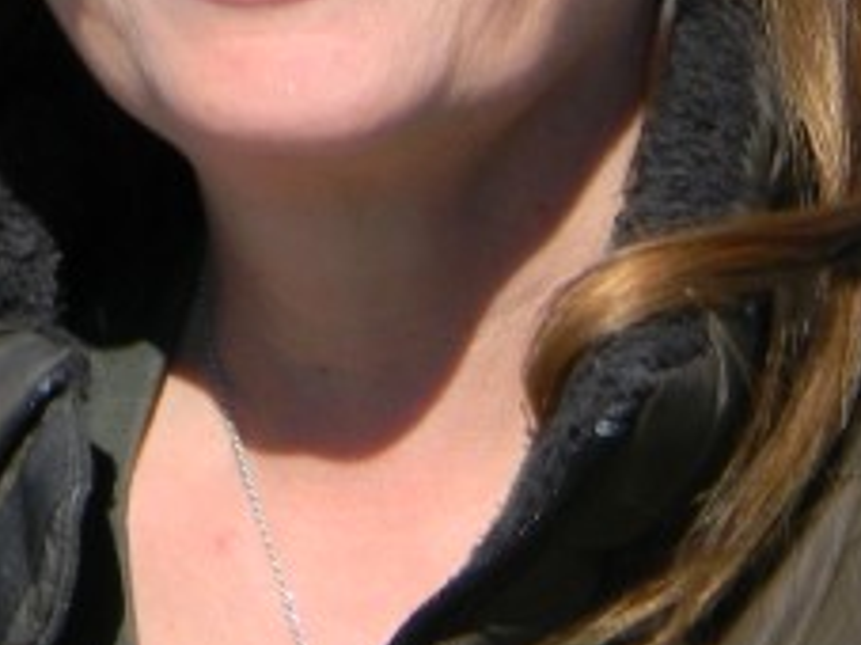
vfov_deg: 5.8
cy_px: -391
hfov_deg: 7.8
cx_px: 599
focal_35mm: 253
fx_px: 6290
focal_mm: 10.1
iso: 80
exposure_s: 1/737
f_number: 4.1
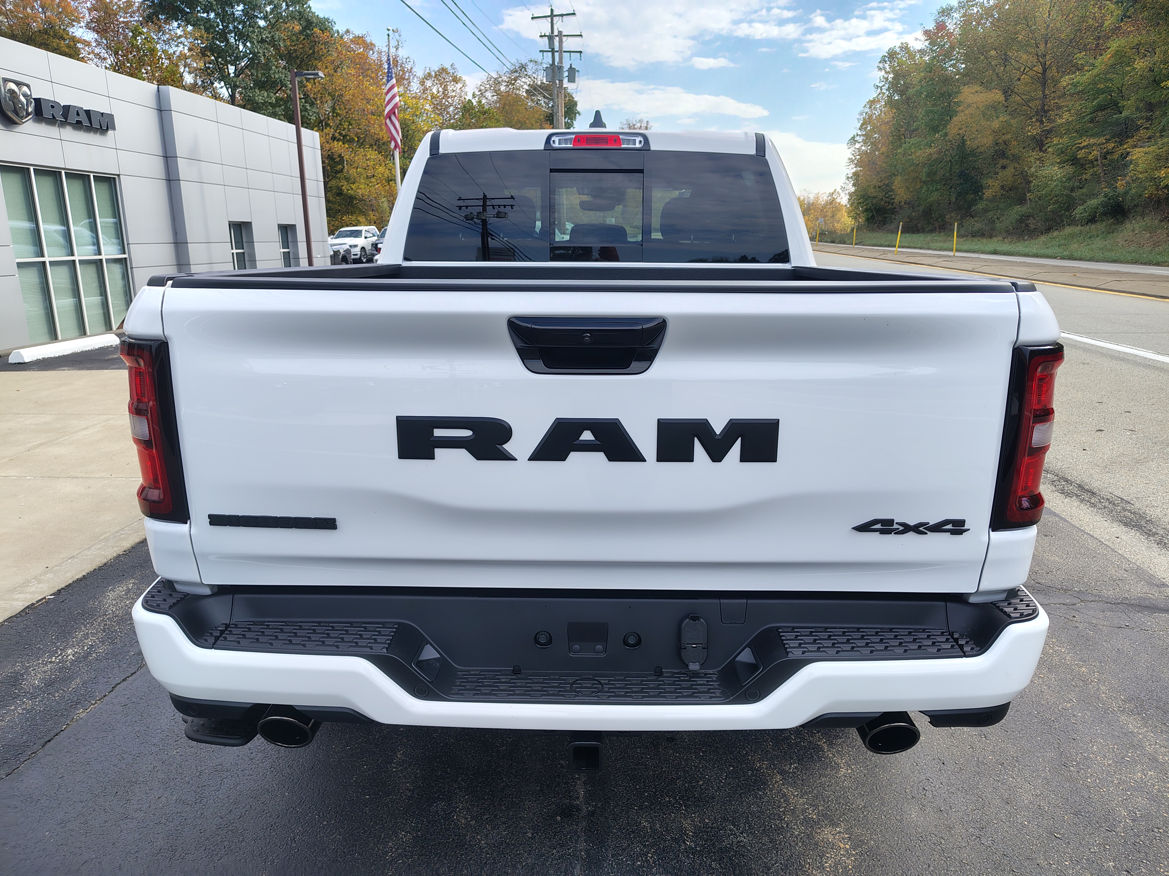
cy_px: 438
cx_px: 584
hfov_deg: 71.6
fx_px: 810
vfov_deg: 56.8
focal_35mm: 24
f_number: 1.8
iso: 100
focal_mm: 5.56
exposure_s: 1/598
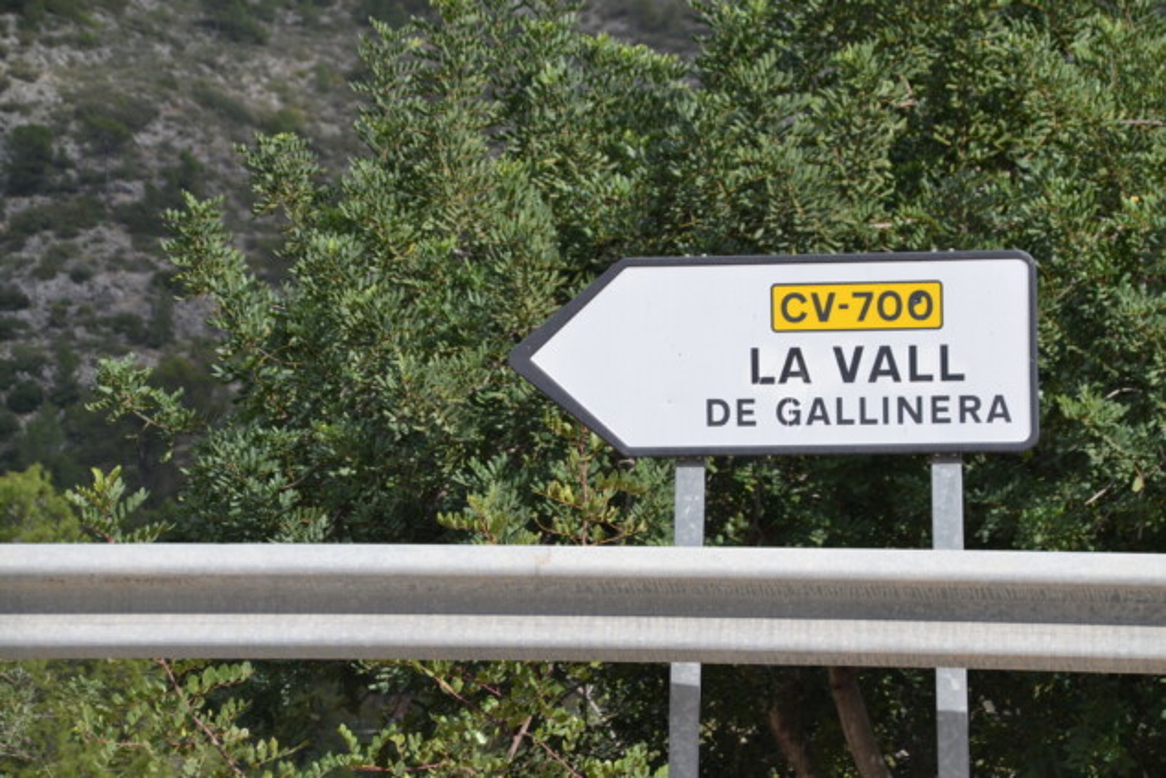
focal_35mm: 147
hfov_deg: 14.0
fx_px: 4762
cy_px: 389
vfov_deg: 9.3
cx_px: 583
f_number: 7.1
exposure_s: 1/200
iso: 100
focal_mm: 98
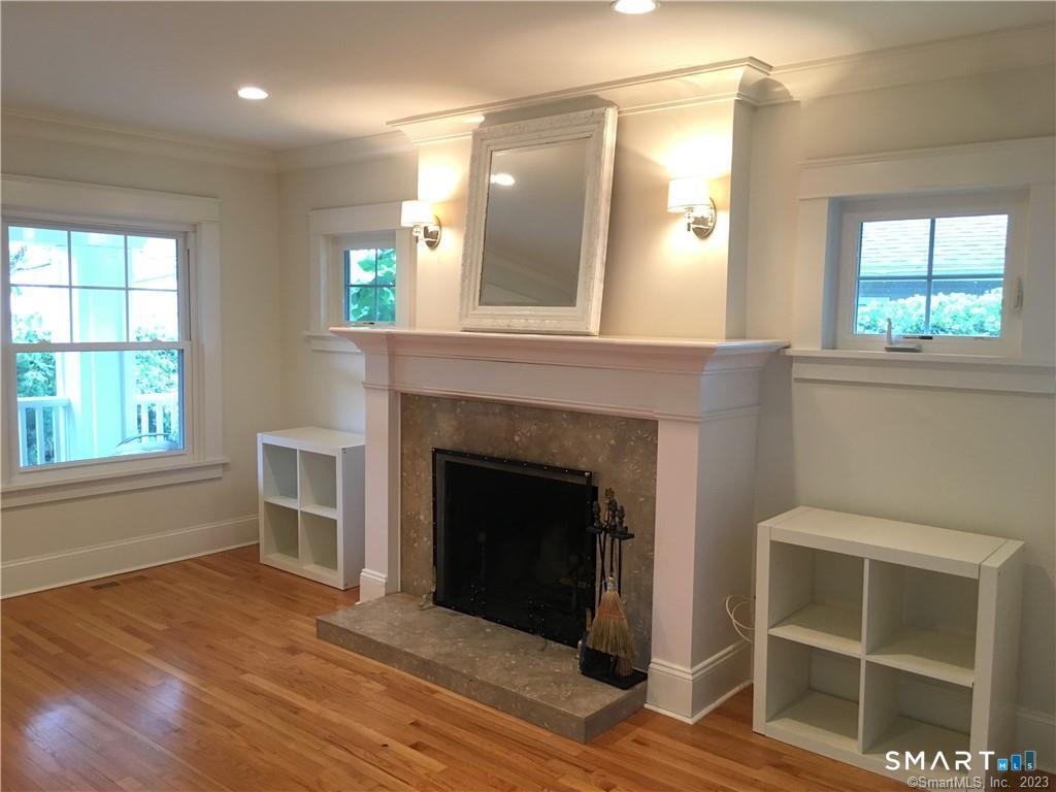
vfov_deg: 48.2
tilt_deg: -5.8
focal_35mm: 29
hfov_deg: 61.7
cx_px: 528
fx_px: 885
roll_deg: -1.6
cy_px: 396
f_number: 2.2
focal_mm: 4.15
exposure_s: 1/30
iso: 125
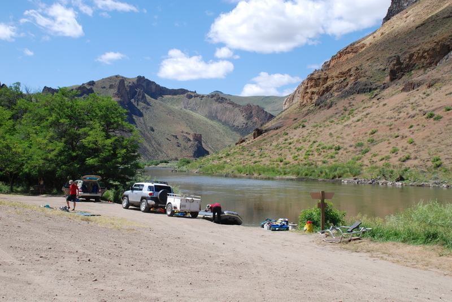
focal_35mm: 42
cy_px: 151
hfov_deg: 46.4
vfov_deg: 32.0
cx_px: 226
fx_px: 528
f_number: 7.1
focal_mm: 28
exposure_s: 1/200
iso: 100
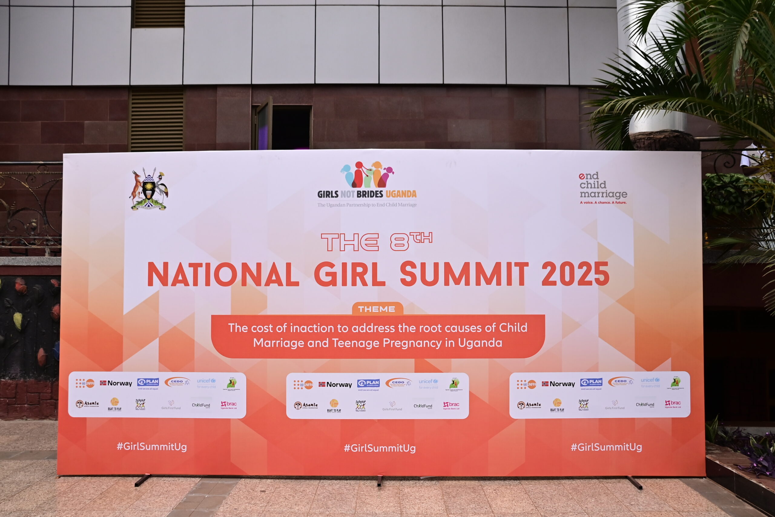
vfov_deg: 43.6
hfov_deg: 61.9
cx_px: 388
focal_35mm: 30
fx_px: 646
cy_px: 258
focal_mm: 20
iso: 640
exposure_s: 1/400
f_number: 7.1
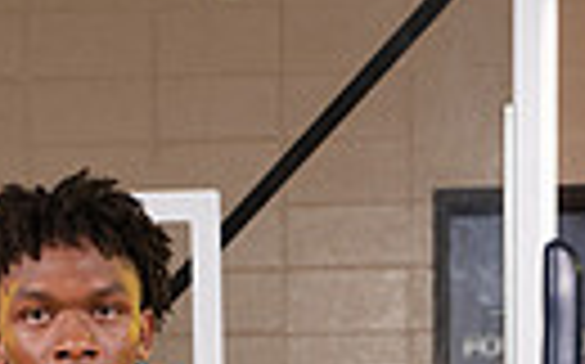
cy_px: 953
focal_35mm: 162
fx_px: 2581
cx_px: 104
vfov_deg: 7.4
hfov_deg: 12.9
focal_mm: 46
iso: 320
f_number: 7.1
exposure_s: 1/320
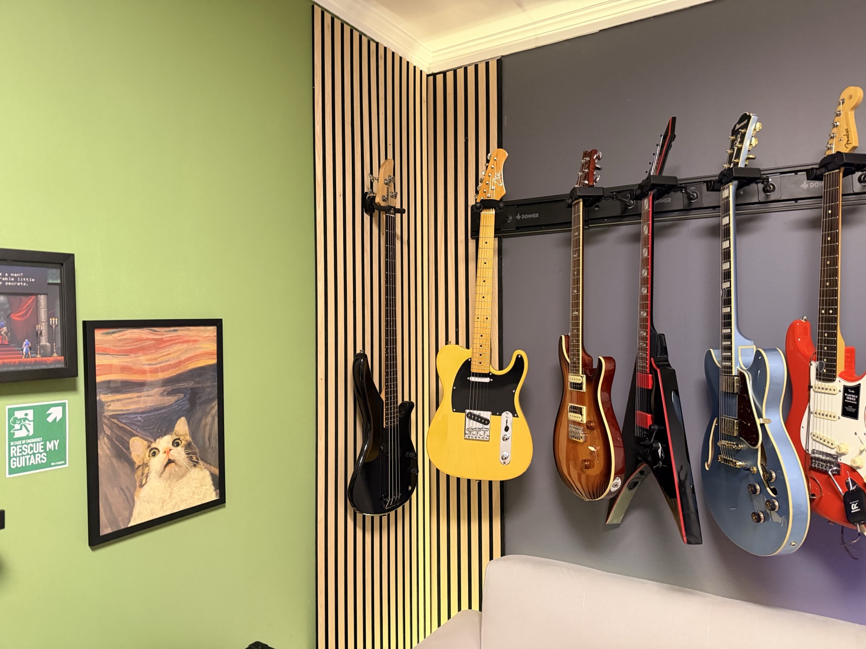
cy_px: 324
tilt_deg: -0.1
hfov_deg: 71.6
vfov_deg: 56.8
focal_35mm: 24
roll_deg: +1.0
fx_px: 600
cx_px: 433
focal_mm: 6.76
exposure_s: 1/50
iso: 800
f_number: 1.78
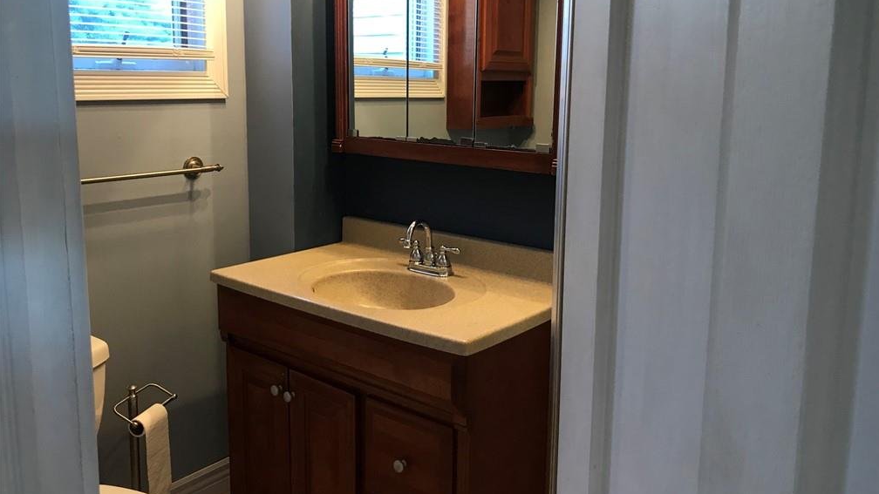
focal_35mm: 31
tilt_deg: -9.8
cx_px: 444
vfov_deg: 37.6
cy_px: 199
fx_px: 723
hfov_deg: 62.6
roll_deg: -0.3
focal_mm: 3.99
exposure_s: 1/17
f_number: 1.8
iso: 40
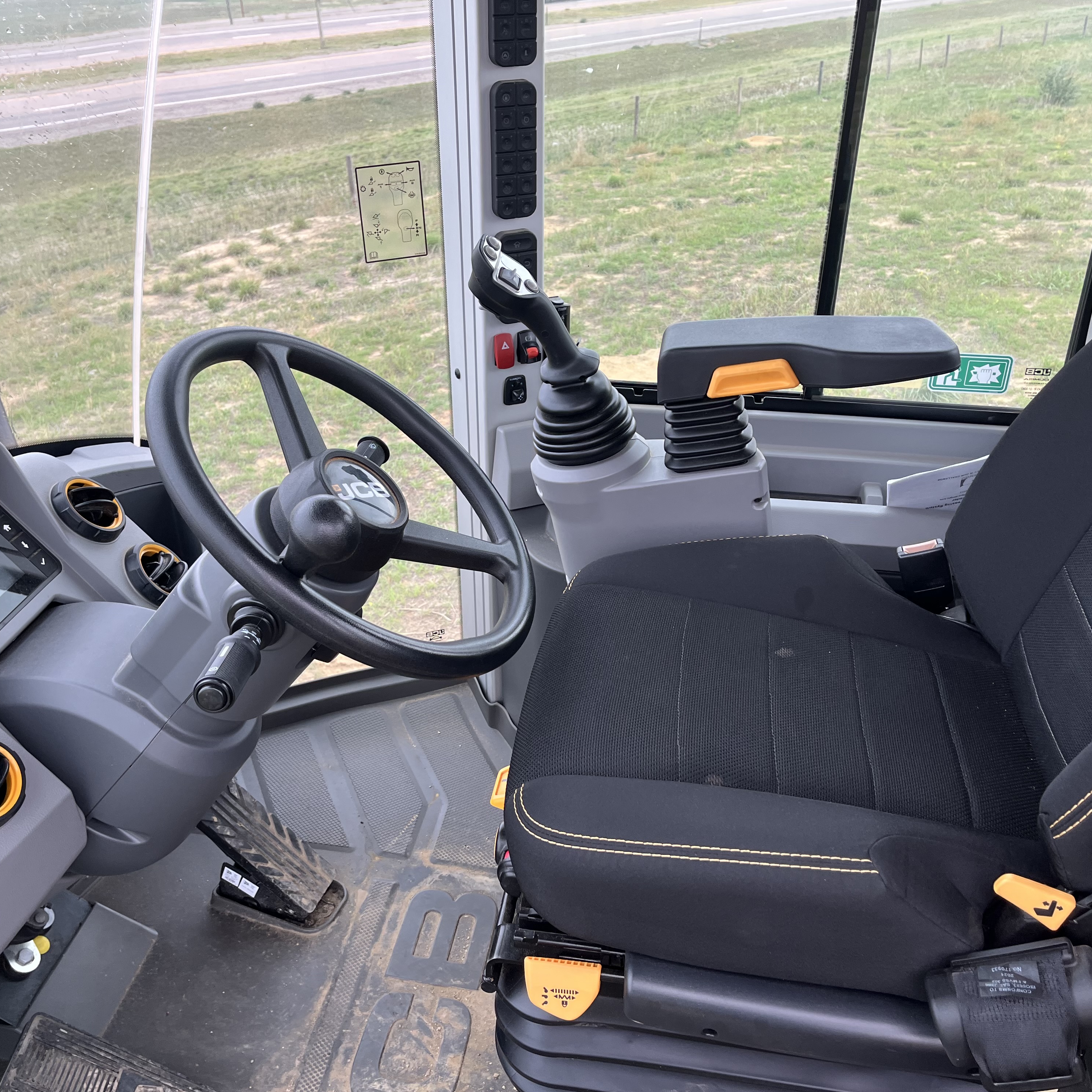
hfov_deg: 52.5
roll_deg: +4.1
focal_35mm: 31
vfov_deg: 52.5
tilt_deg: -29.2
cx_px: 521
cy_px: 541
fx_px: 1106
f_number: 1.6
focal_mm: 5.1
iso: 64
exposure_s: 1/121
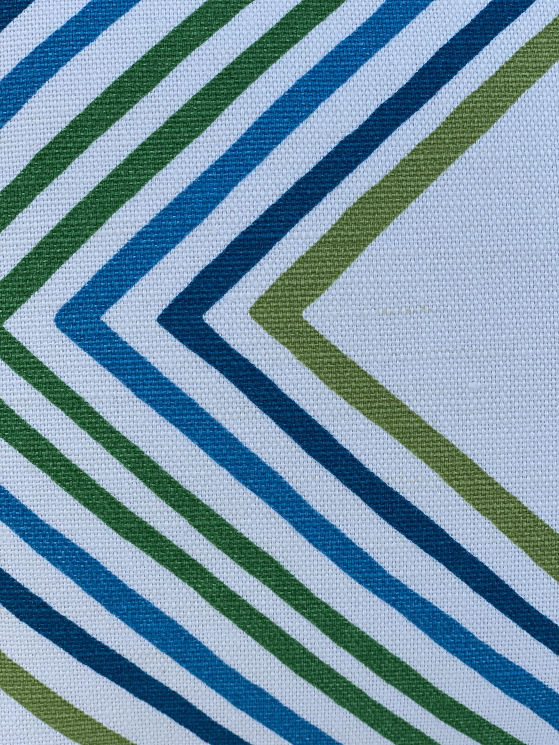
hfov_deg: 28.0
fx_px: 1120
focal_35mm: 52
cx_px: 280
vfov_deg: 36.8
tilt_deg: -29.3
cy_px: 372
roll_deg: -0.6
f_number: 2
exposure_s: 1/300
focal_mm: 6
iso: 20
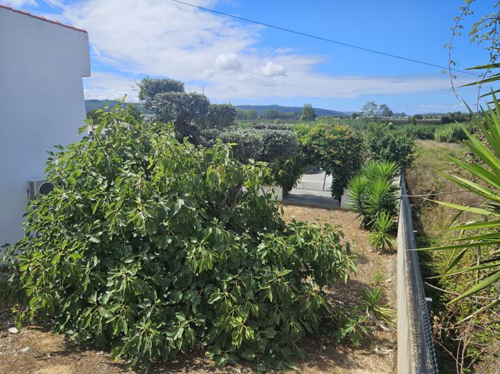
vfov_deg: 58.8
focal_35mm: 23
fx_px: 332
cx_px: 250
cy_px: 187
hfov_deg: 74.0
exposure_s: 1/1839
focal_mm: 5.4
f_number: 1.8
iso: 25
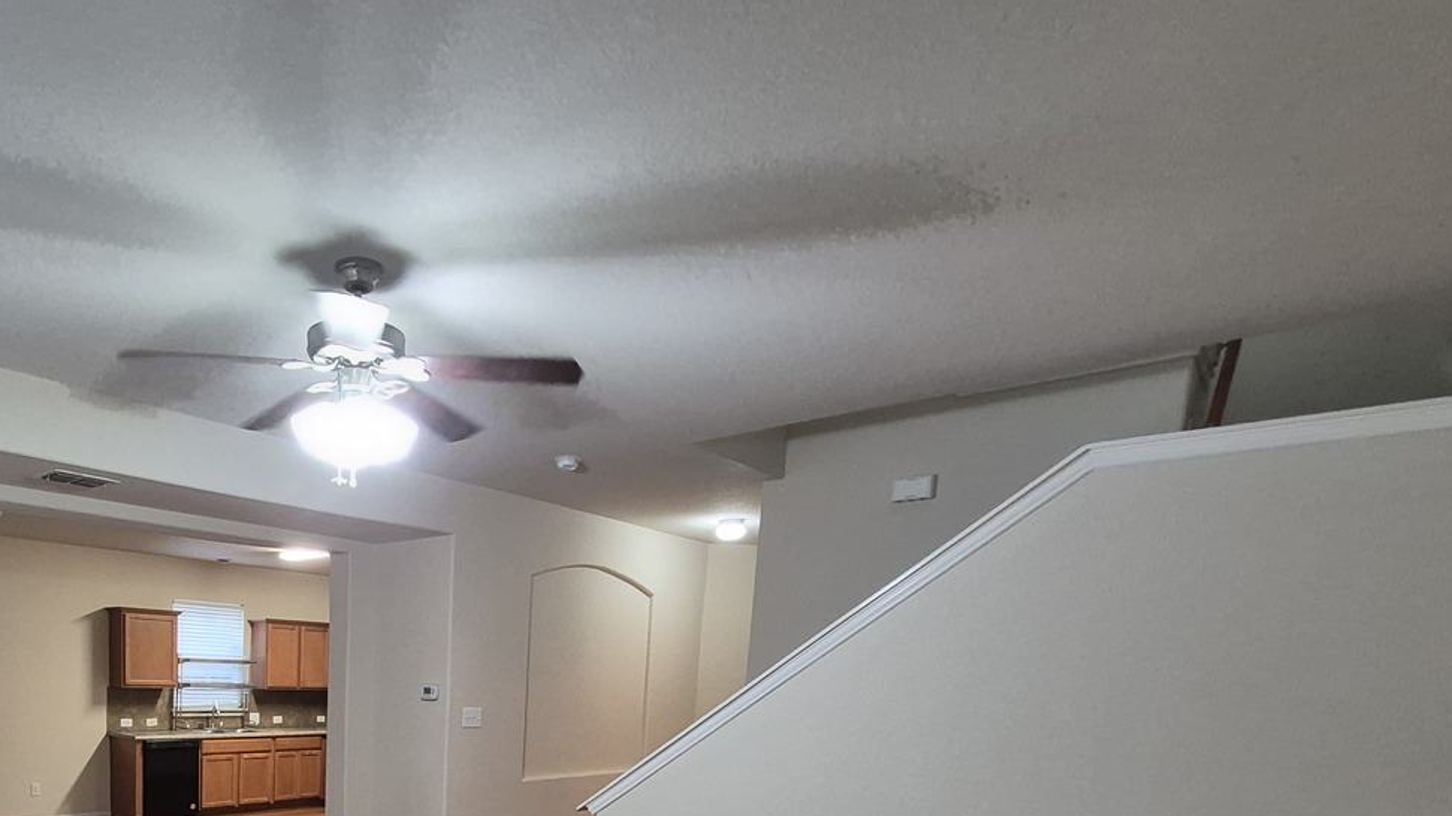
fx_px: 808
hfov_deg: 79.3
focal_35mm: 21
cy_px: 758
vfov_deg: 47.3
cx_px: 417
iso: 640
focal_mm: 1.74
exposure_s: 1/60
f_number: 2.2
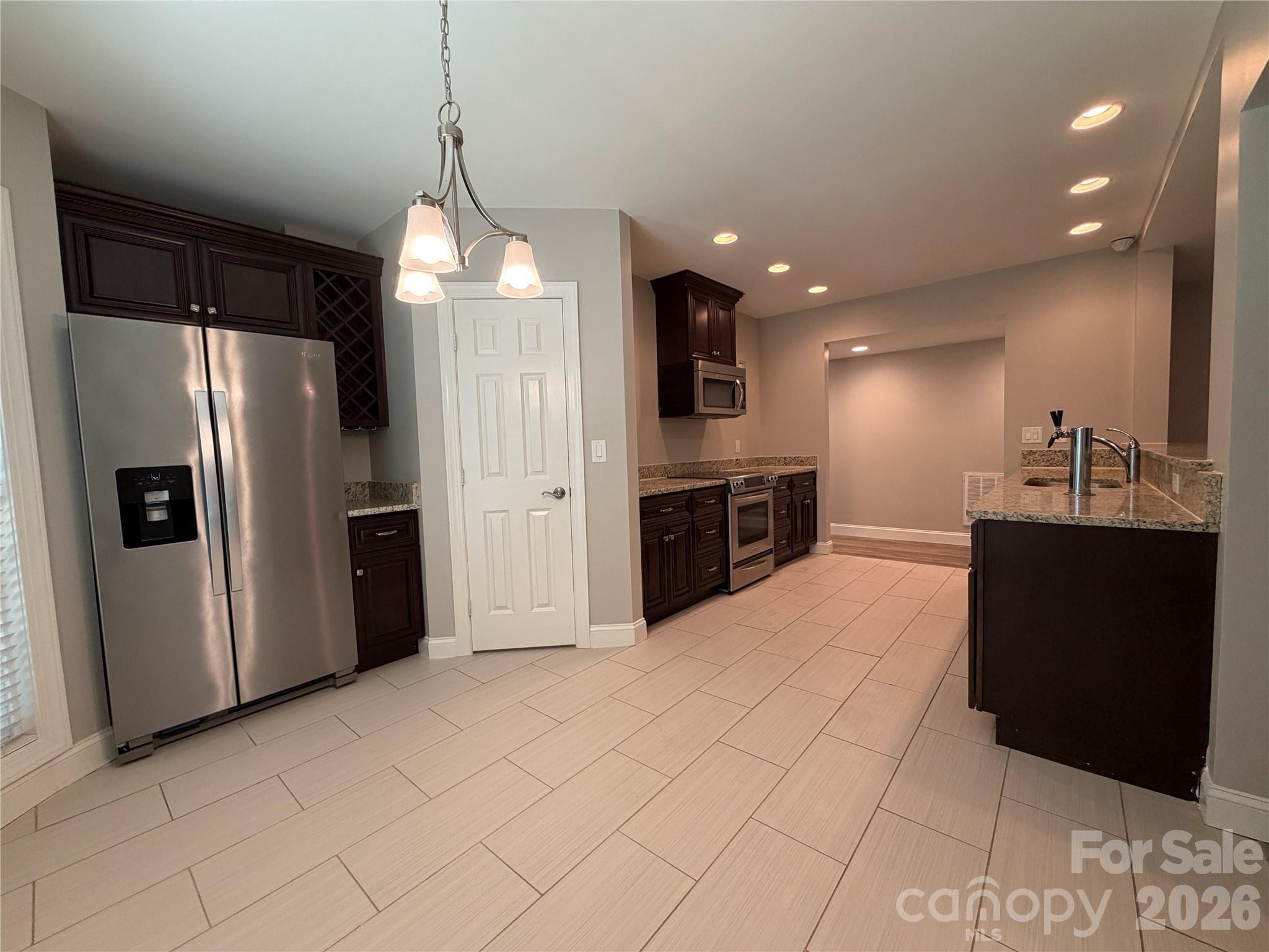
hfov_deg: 102.1
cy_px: 476
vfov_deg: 85.7
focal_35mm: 14
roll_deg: +1.8
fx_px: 513
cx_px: 634
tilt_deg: -3.5
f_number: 2.2
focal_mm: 2.22
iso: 250
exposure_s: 1/60
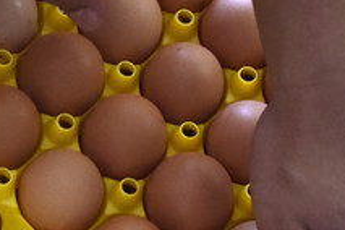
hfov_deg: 12.5
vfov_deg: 8.5
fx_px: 1543
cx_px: -60
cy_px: 44
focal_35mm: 161
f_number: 4.5
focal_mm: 32
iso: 3200
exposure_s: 1/125
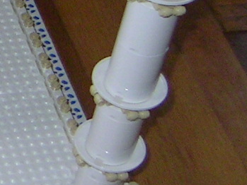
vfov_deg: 8.9
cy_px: -33
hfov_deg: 10.8
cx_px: -272
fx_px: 1178
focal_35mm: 165
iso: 100
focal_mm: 5.6
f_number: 2.8
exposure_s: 1/30
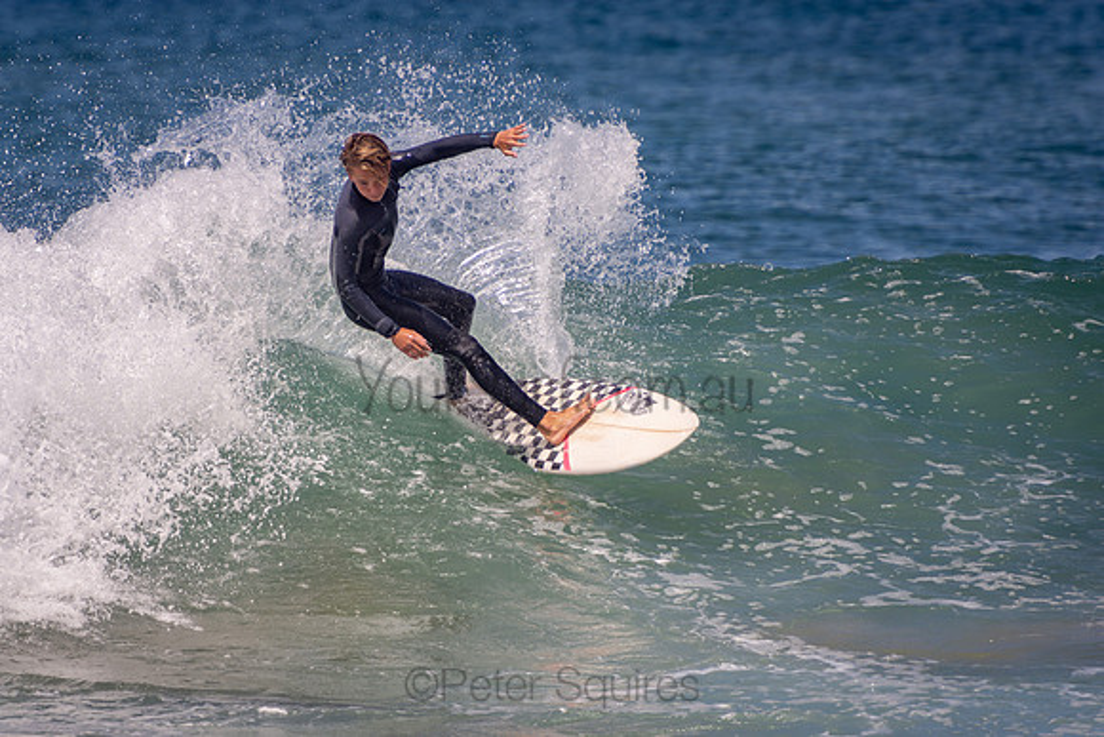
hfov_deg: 3.6
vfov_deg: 2.4
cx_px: 552
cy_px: 368
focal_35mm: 570
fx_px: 17483
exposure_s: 1/1250
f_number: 5.6
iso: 180
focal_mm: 380
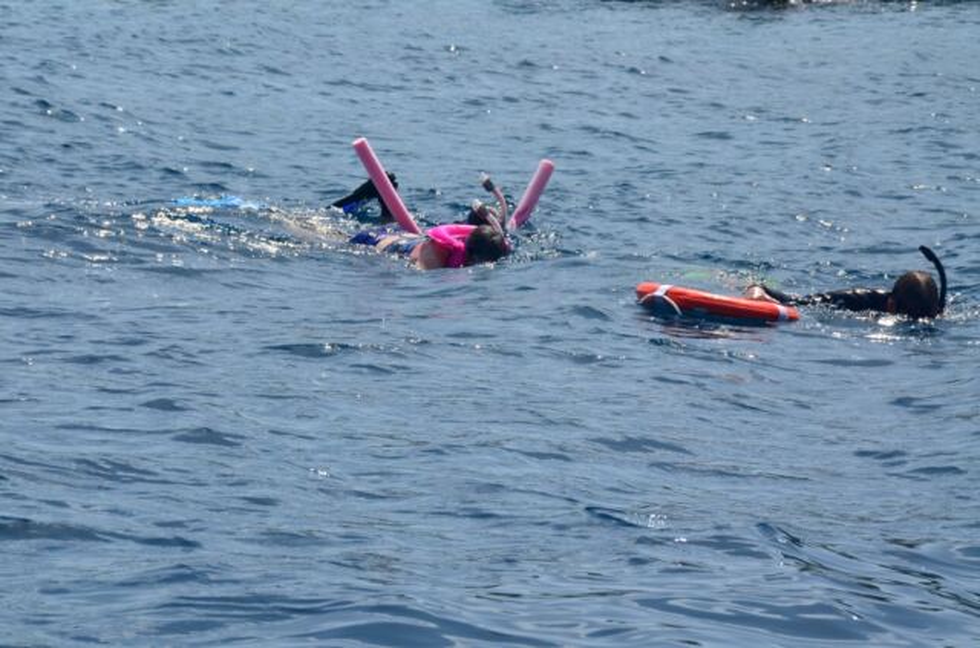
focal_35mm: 225
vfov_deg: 6.1
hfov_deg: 9.2
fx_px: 6108
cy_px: 324
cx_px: 490
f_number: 16
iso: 200
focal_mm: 150
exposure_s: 1/250
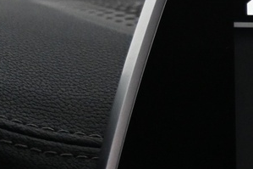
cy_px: 161
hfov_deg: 9.3
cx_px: 641
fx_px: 1370
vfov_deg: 7.0
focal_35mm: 195
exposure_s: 1/40
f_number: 4.2
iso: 1800
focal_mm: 24
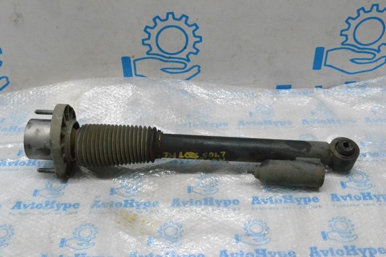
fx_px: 418
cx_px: 193
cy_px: 128
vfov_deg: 34.2
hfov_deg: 49.6
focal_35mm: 39
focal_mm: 26
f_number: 11
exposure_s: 1/160
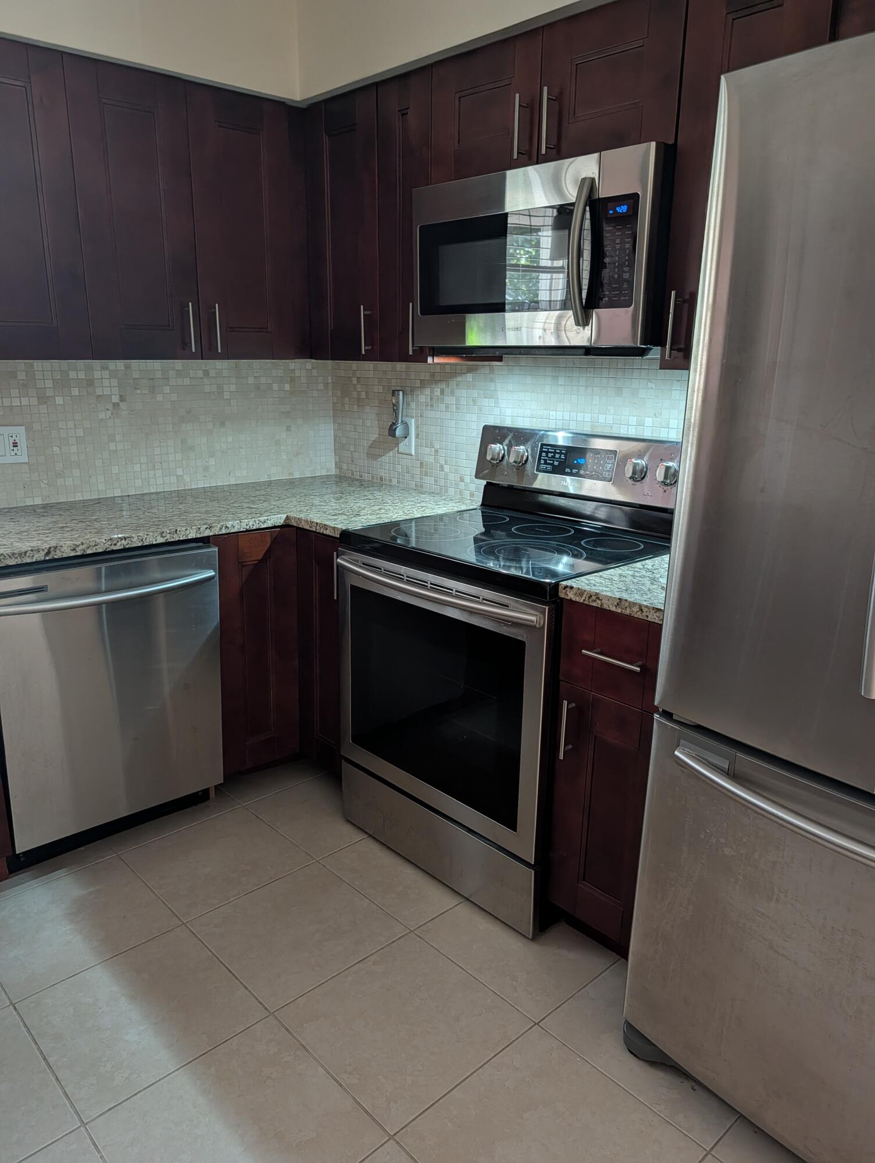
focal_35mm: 24
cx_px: 438
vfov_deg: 71.5
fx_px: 807
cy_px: 582
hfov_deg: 56.9
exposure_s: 1/40
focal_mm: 6.9
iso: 65
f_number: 1.68
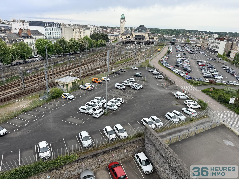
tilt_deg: -18.1
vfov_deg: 56.8
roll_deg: -2.6
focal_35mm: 24
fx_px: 166
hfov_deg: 71.6
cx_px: 120
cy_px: 90
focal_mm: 6.76
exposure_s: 1/2169
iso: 80
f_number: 1.78
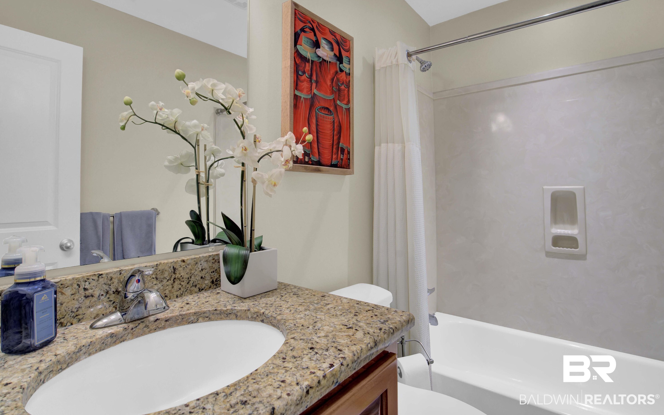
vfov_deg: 68.0
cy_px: 200
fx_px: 308
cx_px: 330
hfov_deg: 94.4
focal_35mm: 17
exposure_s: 1/20
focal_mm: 16
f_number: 8
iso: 640
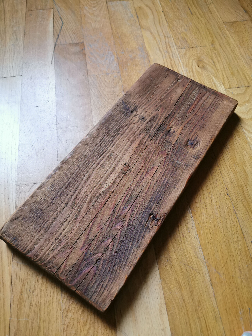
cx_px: 126
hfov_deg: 51.4
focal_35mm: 27
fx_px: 262
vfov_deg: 65.3
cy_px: 168
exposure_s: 1/50
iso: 400
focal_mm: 5.56
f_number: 1.6
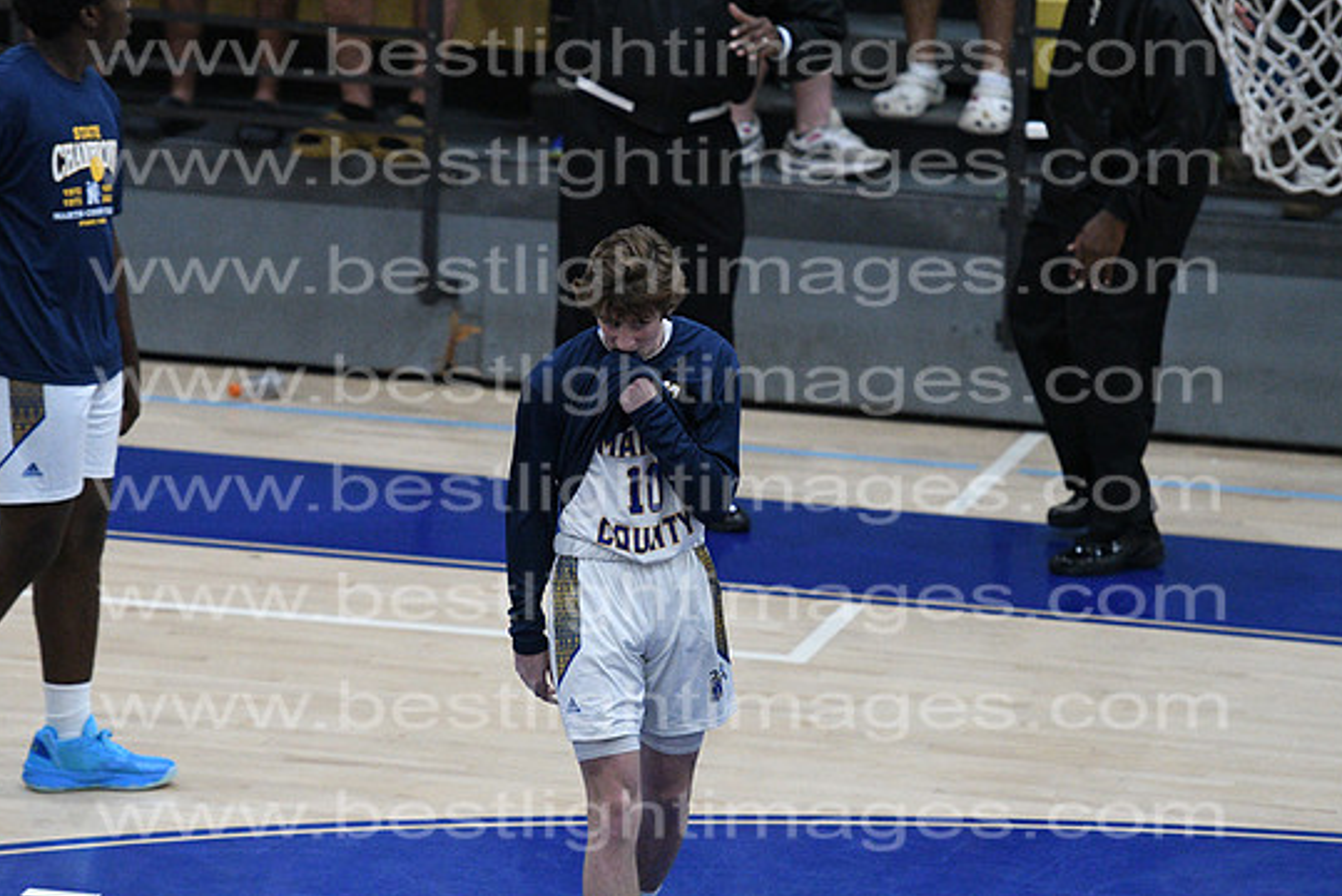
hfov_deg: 7.3
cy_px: 439
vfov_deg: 4.9
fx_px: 10538
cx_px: 662
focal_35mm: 283
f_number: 3.5
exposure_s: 1/800
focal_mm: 175
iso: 7200
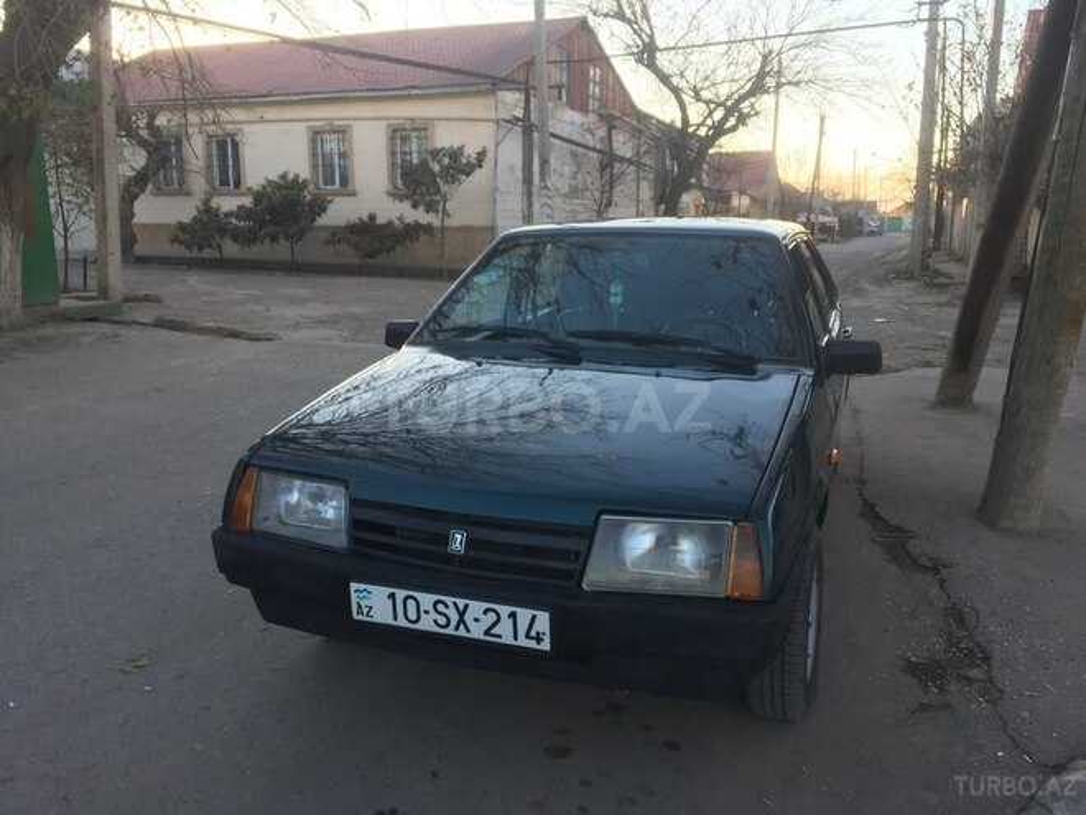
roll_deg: +0.4
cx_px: 543
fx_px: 910
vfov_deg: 48.2
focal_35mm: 29
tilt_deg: -8.9
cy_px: 408
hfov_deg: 61.7
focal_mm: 4.15
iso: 32
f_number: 2.2
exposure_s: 1/113
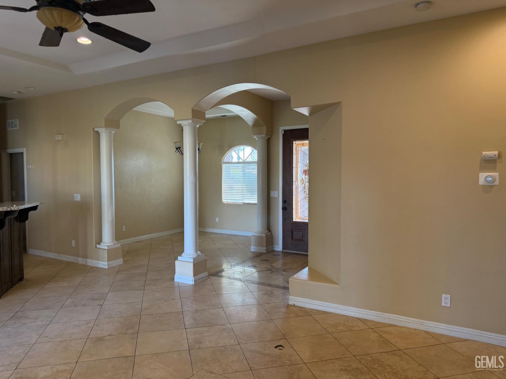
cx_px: 253
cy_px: 190
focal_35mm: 24
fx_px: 351
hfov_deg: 71.6
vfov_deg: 56.8
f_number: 1.78
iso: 200
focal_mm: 6.76
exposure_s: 1/137
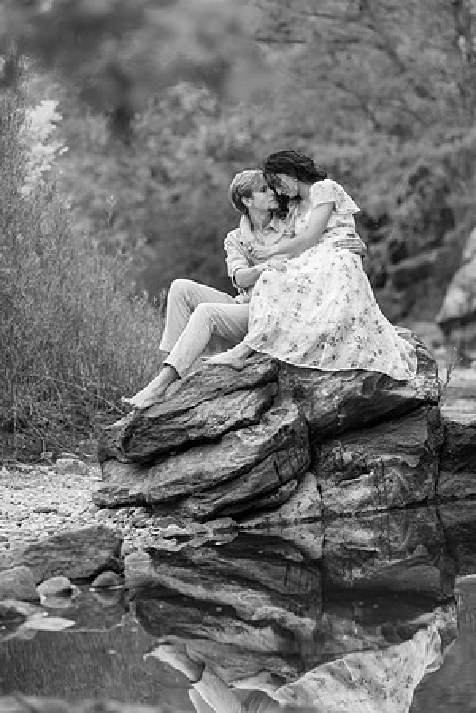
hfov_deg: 8.4
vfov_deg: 12.5
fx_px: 3252
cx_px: 238
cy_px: 356
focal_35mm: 164
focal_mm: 164
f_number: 3.5
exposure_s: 1/200
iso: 1000
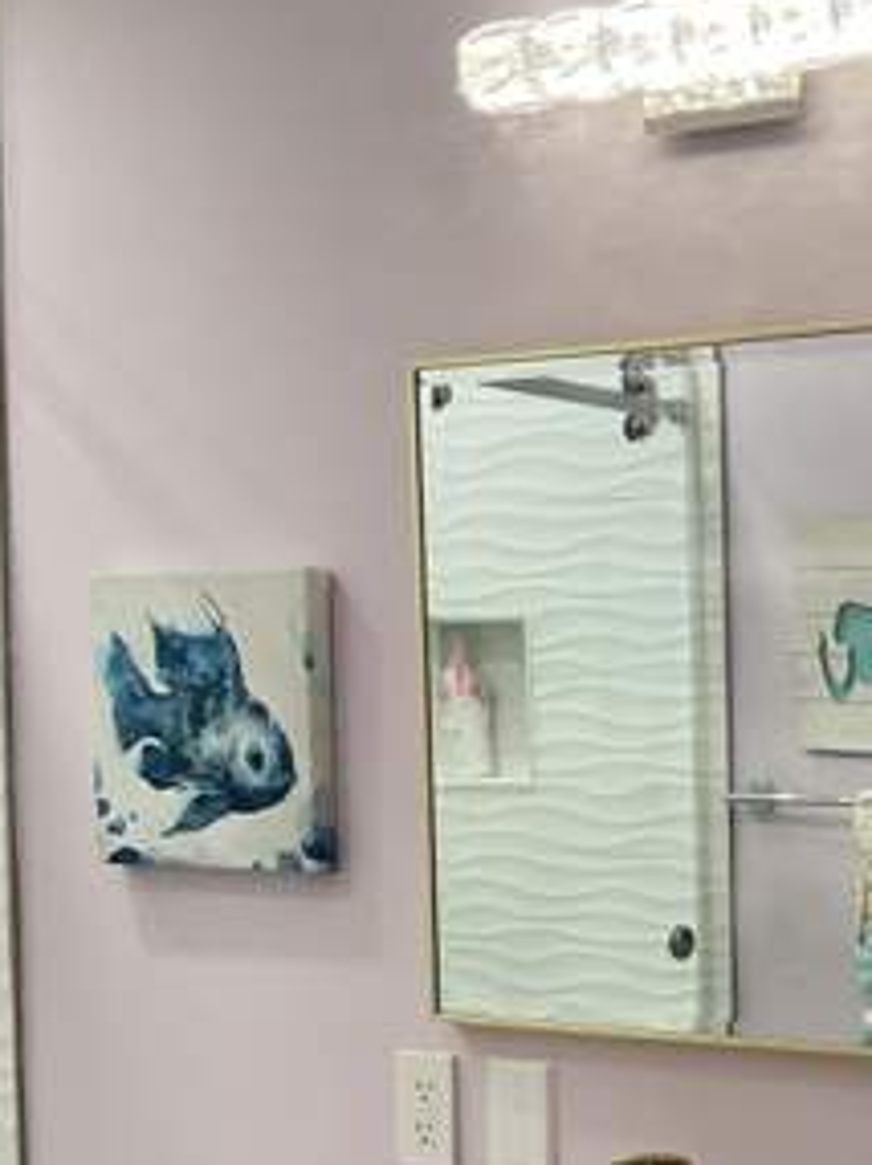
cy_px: 957
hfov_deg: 21.5
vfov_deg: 29.1
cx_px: 937
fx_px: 2186
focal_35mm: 65
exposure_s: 1/60
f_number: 1.8
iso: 80
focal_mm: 3
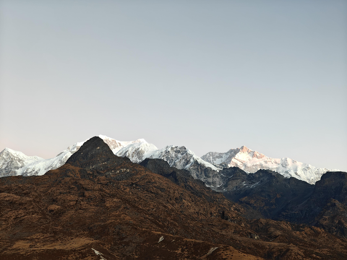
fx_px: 471
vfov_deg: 30.9
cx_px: 174
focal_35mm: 47
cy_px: 130
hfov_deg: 40.4
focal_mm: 7.1
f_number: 2
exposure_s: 1/100
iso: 800
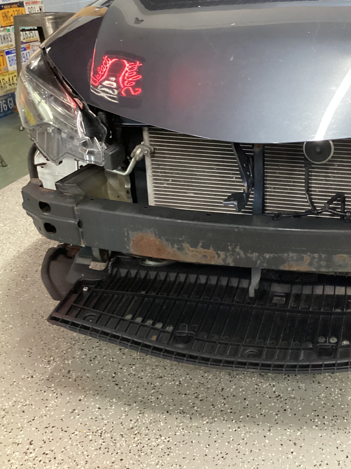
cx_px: 312
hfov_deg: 32.7
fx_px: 568
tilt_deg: -27.3
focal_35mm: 42
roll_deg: +0.2
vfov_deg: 44.8
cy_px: 232
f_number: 2.4
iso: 500
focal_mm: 3.3
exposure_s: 1/30
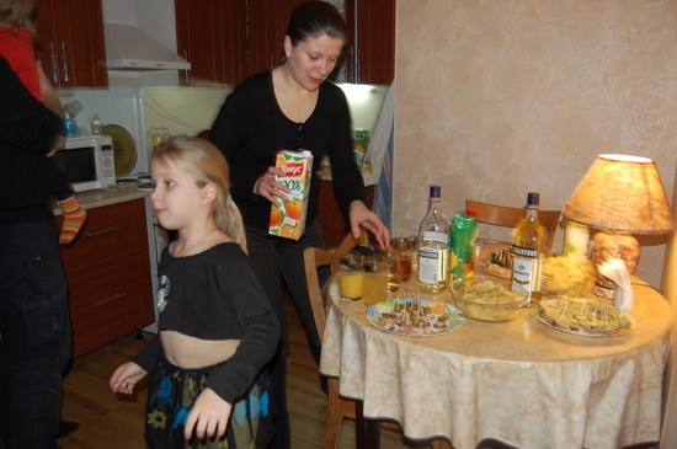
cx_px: 338
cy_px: 224
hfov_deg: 64.6
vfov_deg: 45.5
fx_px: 535
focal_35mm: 28
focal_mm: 19
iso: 400
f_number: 3.5
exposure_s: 1/60
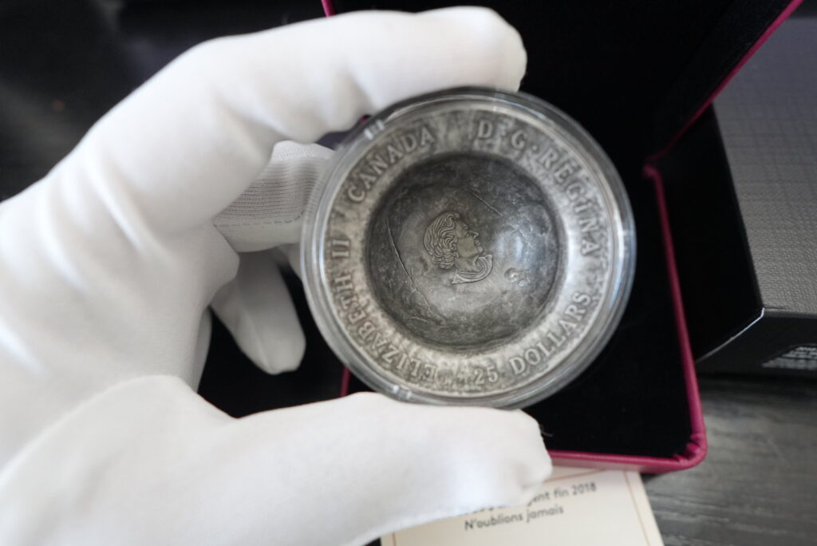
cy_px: 273
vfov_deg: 56.2
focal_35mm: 22
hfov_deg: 77.3
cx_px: 408
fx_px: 511
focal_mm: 15
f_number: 3.5
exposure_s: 1/160
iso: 1600
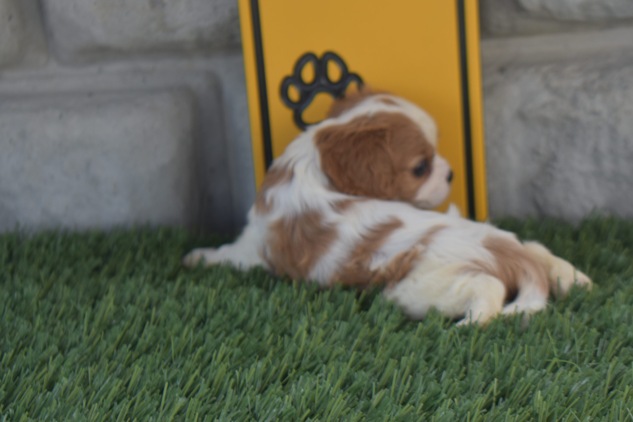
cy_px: 211
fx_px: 1451
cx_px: 316
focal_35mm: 82
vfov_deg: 16.6
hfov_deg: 24.6
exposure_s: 1/200
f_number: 5.6
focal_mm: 55
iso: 200
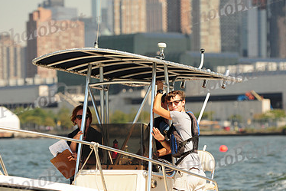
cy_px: 127
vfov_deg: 7.1
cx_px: 146
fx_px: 1540
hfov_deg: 10.6
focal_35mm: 194
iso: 320
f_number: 3.5
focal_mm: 125
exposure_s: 1/1250
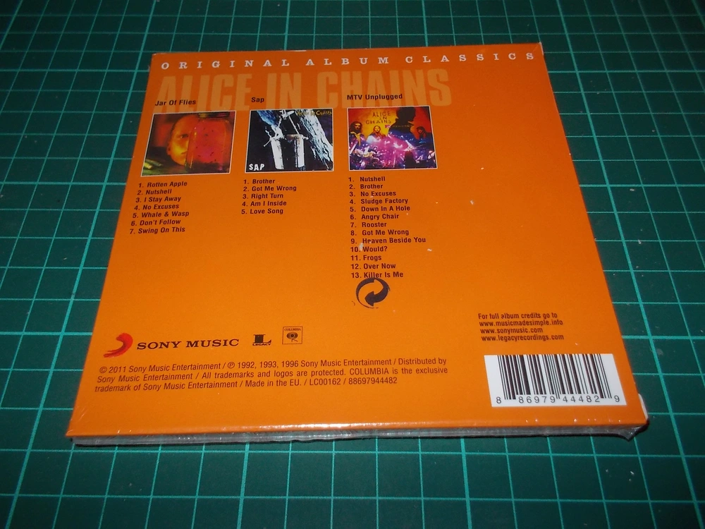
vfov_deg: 48.2
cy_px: 264
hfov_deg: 61.7
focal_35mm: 29
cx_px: 352
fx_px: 591
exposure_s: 1/30
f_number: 3.3
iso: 200
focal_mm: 4.1
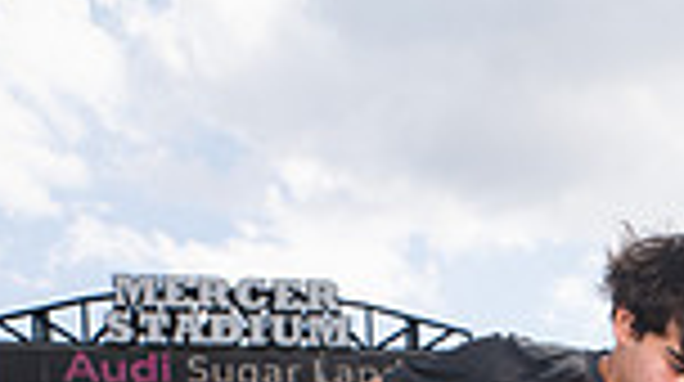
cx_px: 580
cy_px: 998
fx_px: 2028
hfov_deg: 18.9
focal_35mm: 112
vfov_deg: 9.3
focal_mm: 36
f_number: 7.1
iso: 125
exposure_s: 1/400
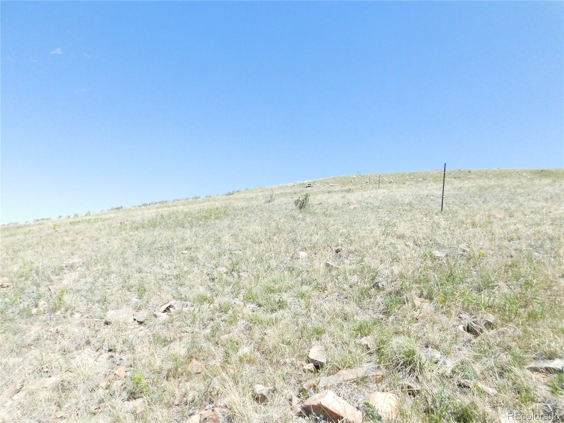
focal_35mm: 23
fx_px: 375
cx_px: 282
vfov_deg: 58.9
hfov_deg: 73.9
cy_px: 212
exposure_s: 1/1500
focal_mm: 4
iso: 800
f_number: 6
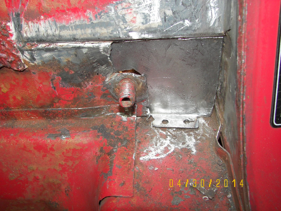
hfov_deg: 51.4
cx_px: 140
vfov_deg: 39.7
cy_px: 106
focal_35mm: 36
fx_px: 292
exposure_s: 1/30
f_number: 2.8
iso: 100
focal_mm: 6
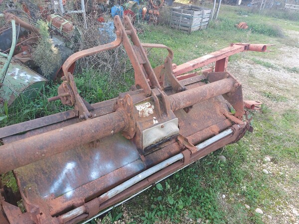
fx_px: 207
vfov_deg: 56.8
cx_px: 150
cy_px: 112
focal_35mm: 24
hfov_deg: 71.6
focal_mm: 5.23
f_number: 1.8
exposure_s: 1/60
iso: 32
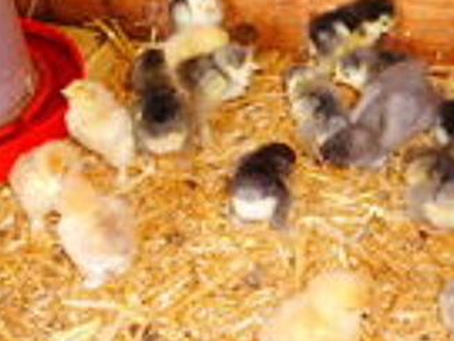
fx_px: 853
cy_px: 157
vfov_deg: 22.6
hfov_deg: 29.7
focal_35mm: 65
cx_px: 289
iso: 400
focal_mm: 7.9
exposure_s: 1/30
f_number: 4.7
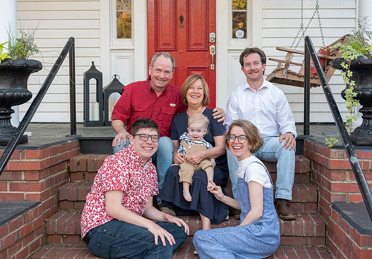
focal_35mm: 52
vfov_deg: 26.7
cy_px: 126
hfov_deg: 37.6
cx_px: 200
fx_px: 546
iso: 1250
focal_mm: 48
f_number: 5
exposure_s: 1/250
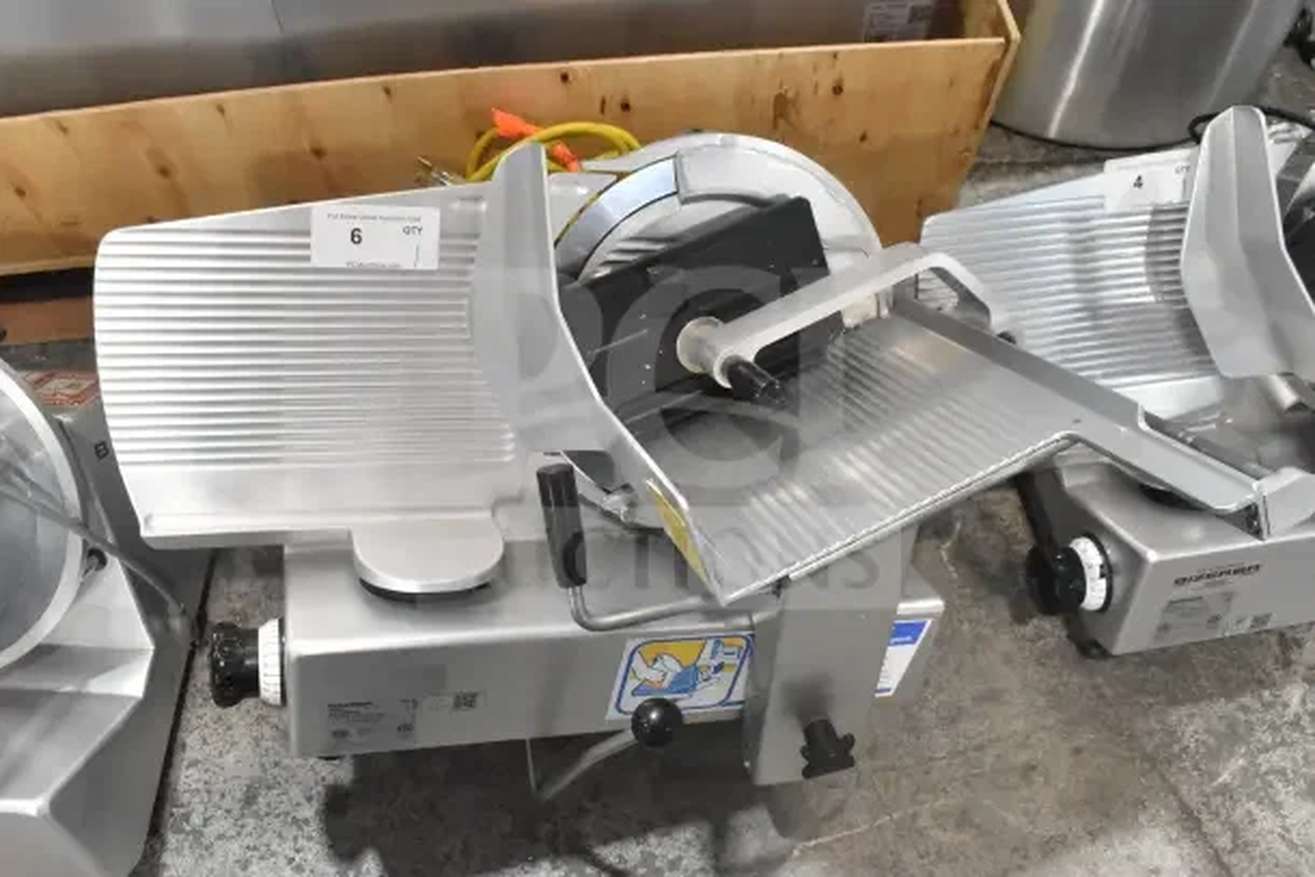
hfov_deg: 57.2
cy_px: 438
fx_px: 1206
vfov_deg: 40.0
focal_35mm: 33
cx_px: 658
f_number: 7.1
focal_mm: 22
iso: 6400
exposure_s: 1/200
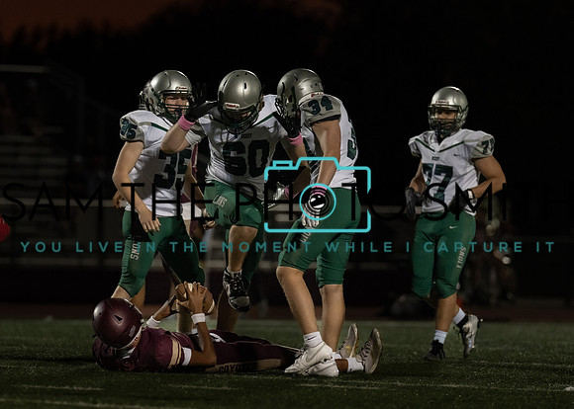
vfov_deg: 4.1
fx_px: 5689
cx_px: 222
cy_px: 203
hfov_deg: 5.8
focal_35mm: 349
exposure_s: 1/1000
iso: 1600
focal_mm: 200
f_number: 2.8
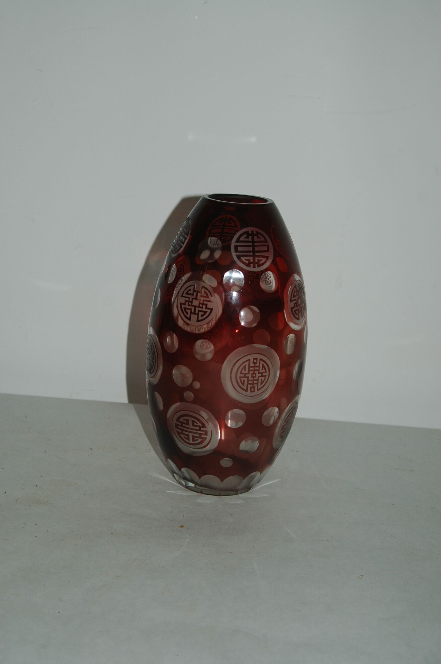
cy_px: 332
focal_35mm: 57
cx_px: 220
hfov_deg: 23.7
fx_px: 1050
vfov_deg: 35.1
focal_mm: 38
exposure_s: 1/125
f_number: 5.6
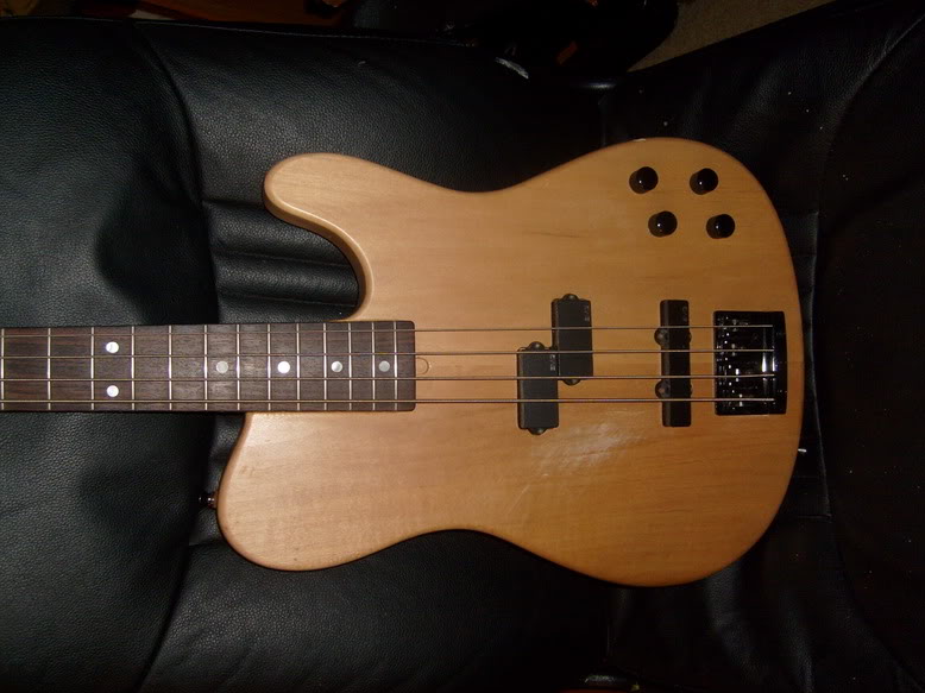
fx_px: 962
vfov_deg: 39.6
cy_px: 347
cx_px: 455
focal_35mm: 36
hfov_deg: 51.4
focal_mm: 5.8
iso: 100
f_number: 2.8
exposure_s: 1/45
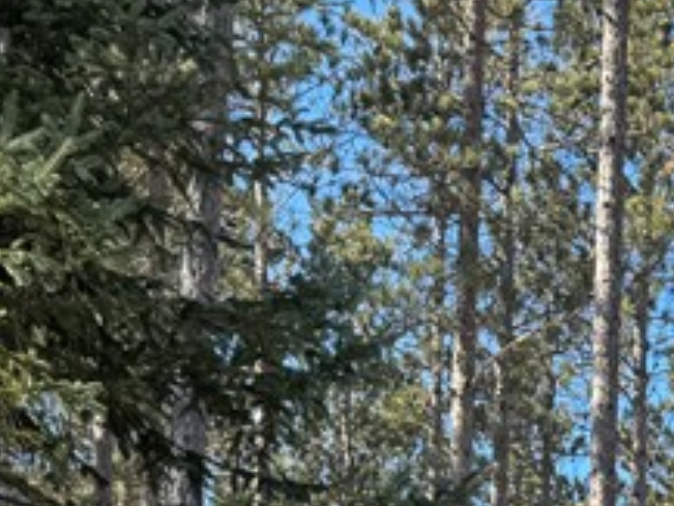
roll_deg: -2.1
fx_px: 2201
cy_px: 1049
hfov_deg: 16.5
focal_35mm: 113
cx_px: 851
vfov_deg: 11.6
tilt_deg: +2.2
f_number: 1.78
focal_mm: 6.76
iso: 80
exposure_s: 1/1285
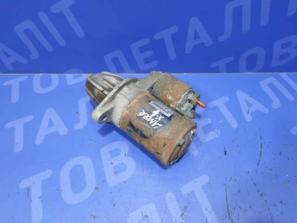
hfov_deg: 69.4
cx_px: 148
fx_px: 214
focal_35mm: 25
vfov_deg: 54.9
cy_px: 112
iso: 400
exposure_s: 1/33
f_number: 2
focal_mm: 4.6
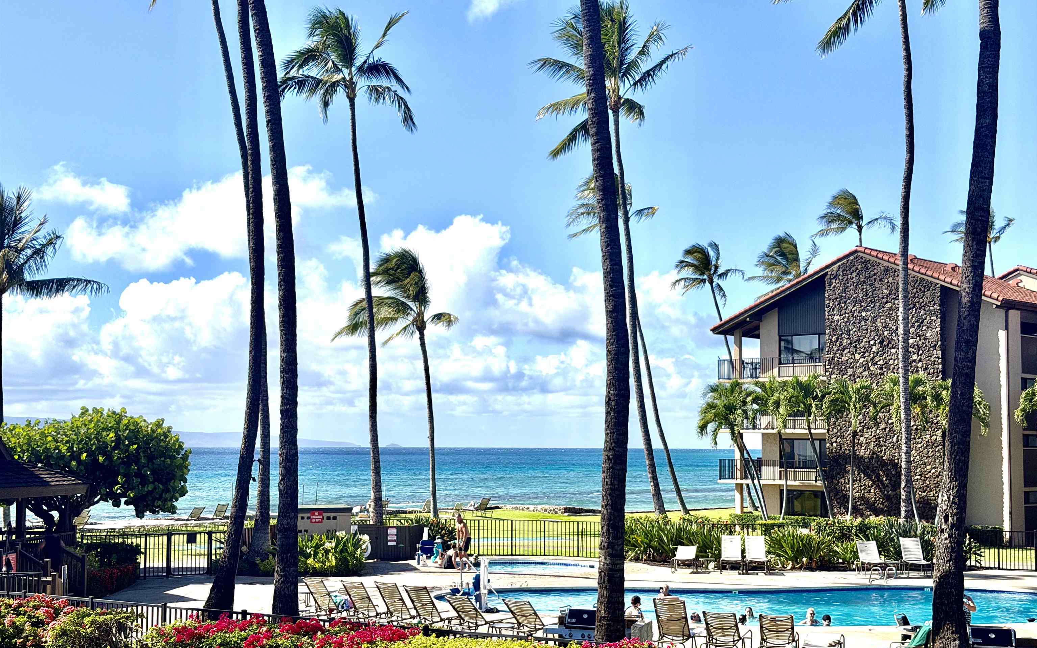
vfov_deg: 25.3
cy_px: 357
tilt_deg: +3.7
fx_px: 1441
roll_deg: -0.4
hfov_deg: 39.6
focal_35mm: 51
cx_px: 519
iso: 64
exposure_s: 1/6536
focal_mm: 6.76
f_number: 1.78
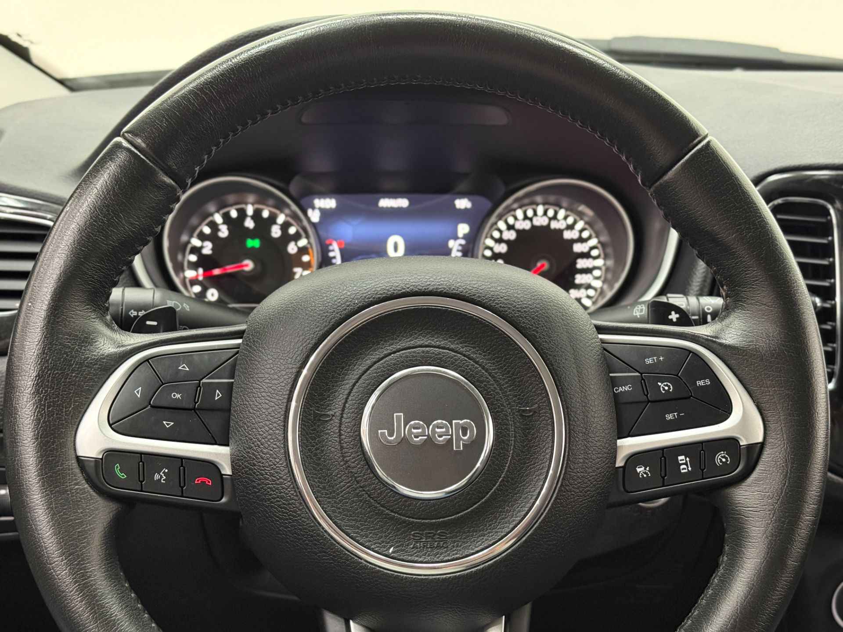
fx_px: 1169
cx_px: 422
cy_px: 316
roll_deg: -1.8
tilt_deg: -15.3
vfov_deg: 30.3
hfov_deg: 39.7
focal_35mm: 48
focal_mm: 6.76
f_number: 1.78
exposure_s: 1/30
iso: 400
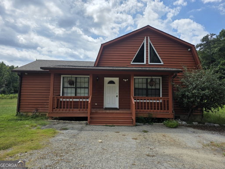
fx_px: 149
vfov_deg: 58.9
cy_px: 84
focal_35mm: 23
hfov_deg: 73.9
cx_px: 112
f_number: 1.7
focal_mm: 6.3
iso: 64
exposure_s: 1/7944
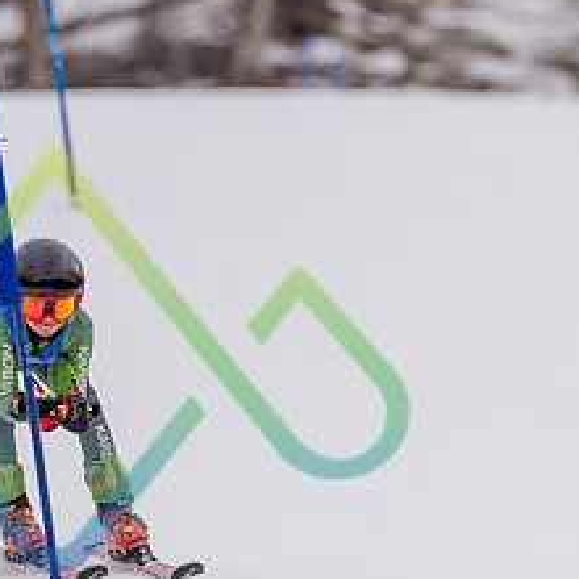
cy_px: 432
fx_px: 25415
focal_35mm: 1343
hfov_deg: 1.3
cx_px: 55
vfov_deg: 1.3
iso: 800
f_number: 6.3
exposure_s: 1/2500
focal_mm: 600
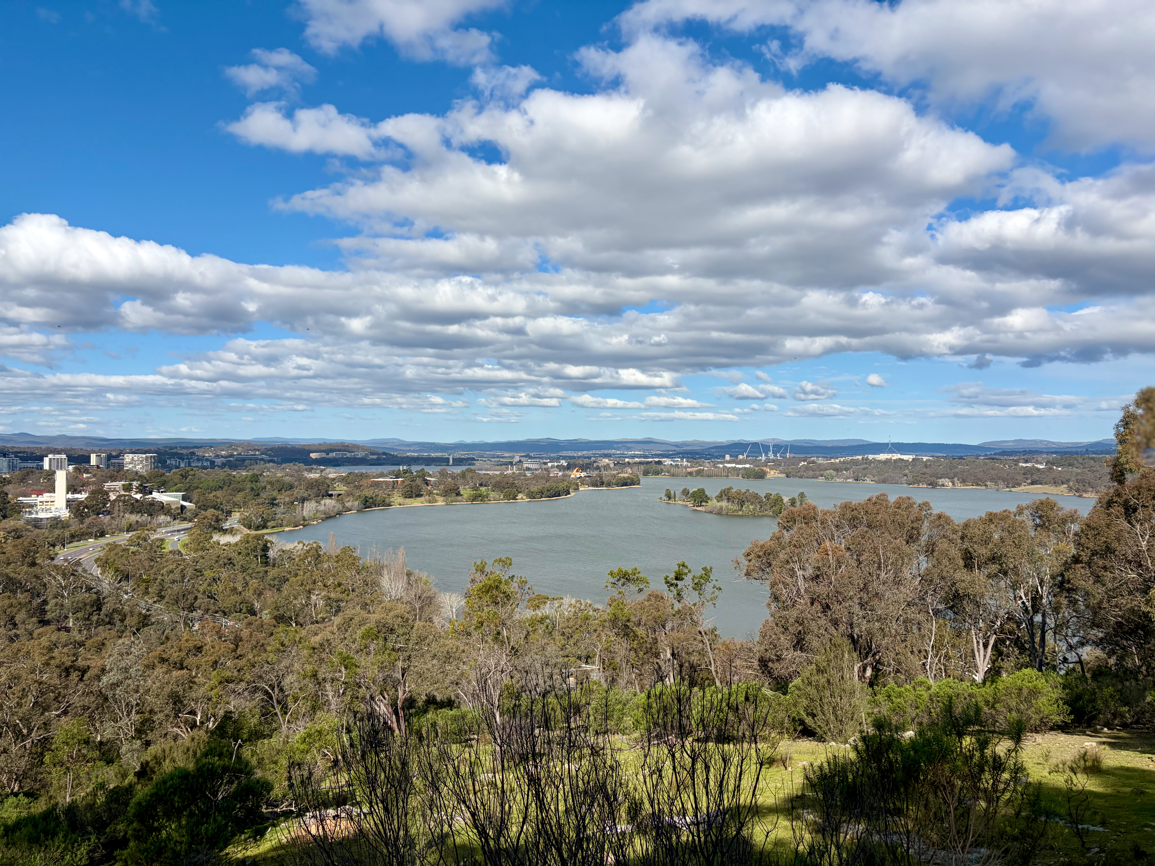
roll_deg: -0.1
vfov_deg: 53.1
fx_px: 868
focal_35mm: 26
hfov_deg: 67.3
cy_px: 433
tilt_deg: +1.1
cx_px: 578
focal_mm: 5.96
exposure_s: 1/7813
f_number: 1.6
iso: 64
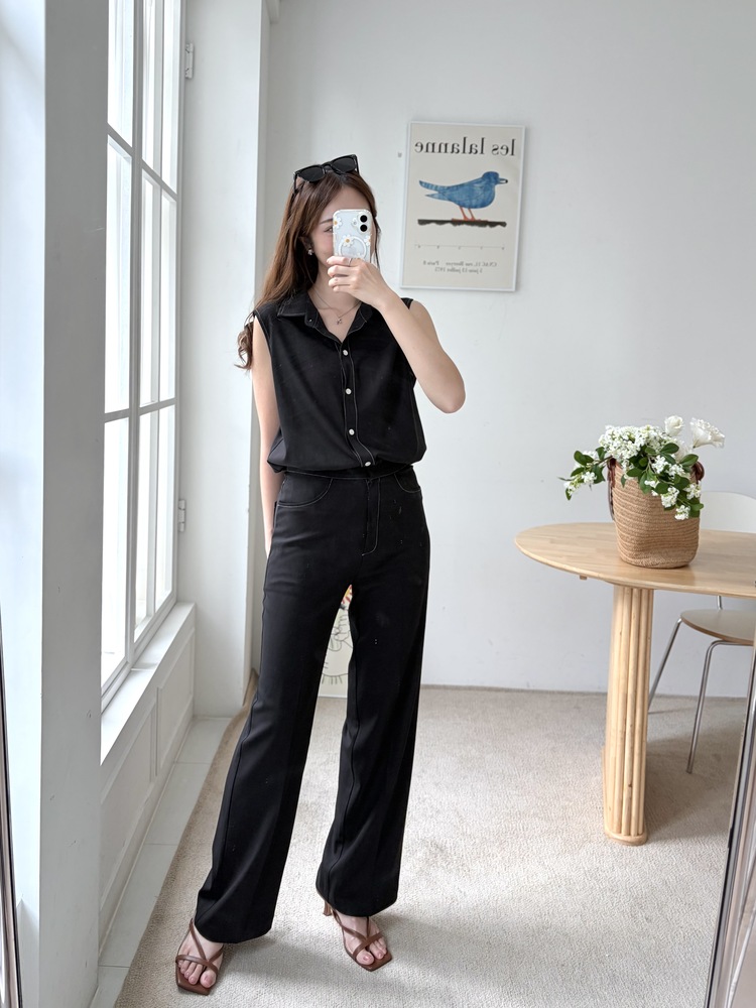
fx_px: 757
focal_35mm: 26
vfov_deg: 67.3
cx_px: 378
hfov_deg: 53.1
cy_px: 504
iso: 80
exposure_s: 1/120
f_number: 1.6
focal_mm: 5.96
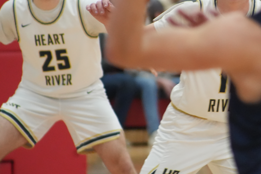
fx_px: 4567
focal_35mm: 630
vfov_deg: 2.2
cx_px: 202
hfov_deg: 3.3
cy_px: 39
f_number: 5.6
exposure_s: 1/400
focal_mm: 300
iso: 8000
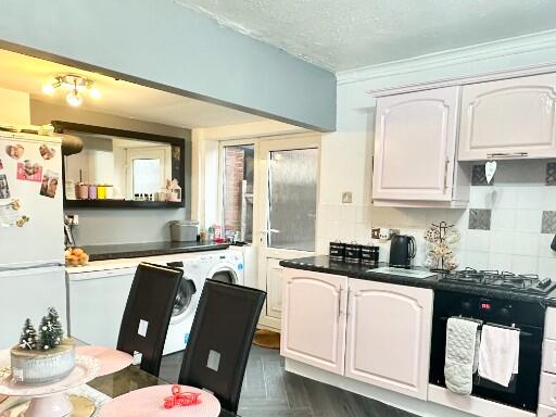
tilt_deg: -5.8
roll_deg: -2.0
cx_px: 287
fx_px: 450
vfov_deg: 49.5
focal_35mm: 28
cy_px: 245
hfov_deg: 63.4
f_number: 2.2
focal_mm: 2.22
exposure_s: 1/50
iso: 200
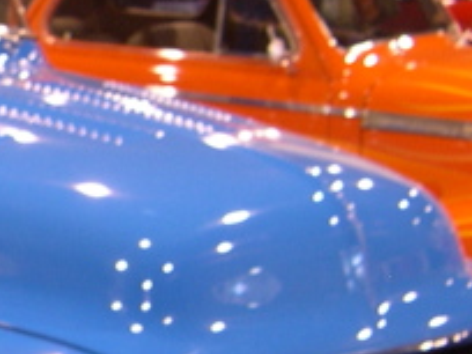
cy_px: 292
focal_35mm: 149
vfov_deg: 9.9
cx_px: -250
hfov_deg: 12.5
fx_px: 2032
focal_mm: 8
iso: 100
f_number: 2.8
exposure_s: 1/18.2
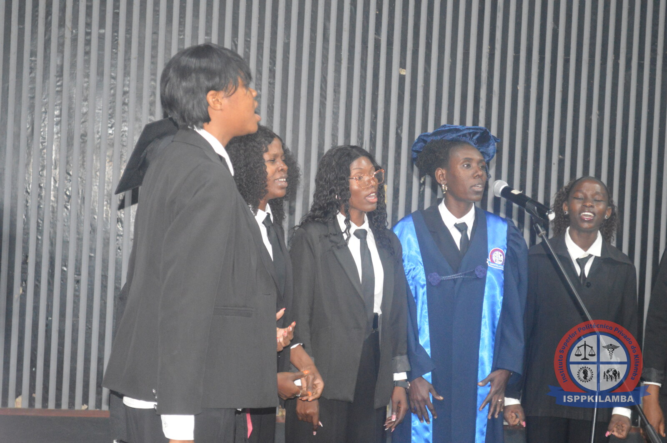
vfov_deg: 16.5
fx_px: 1527
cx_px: 334
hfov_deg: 24.6
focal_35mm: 82
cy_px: 222
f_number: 5.6
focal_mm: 55
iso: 3200
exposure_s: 1/60
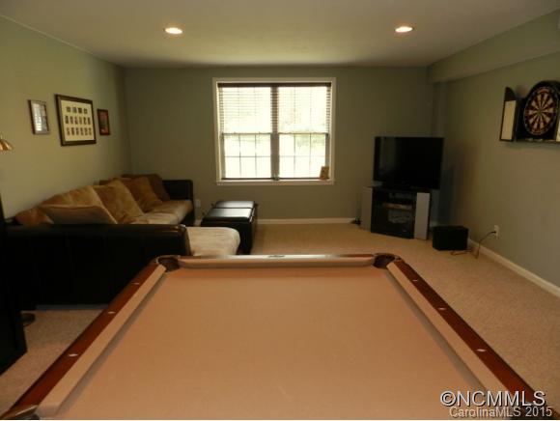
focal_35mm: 23
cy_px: 210
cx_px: 280
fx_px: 372
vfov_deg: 59.0
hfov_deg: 73.9
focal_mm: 4
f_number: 3.4
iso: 200
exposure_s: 1/30
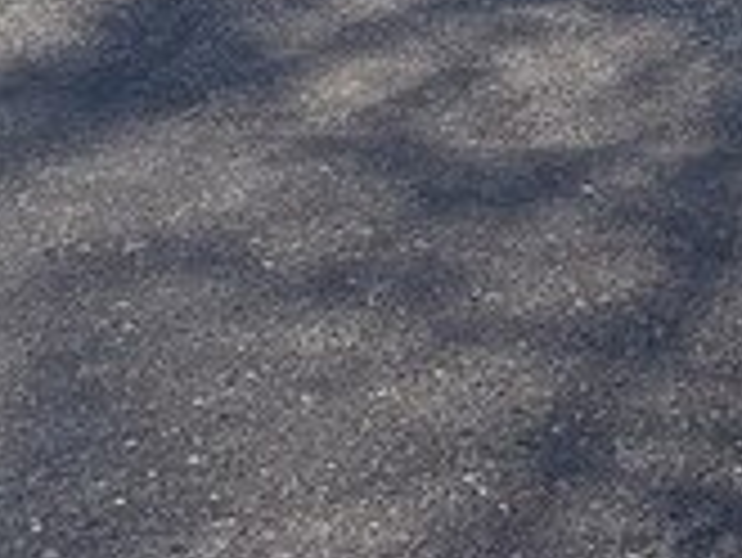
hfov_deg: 17.4
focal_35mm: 104
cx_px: 1048
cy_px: -542
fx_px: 2231
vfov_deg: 12.6
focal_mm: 4.2
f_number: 1.7
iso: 40
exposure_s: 1/1028
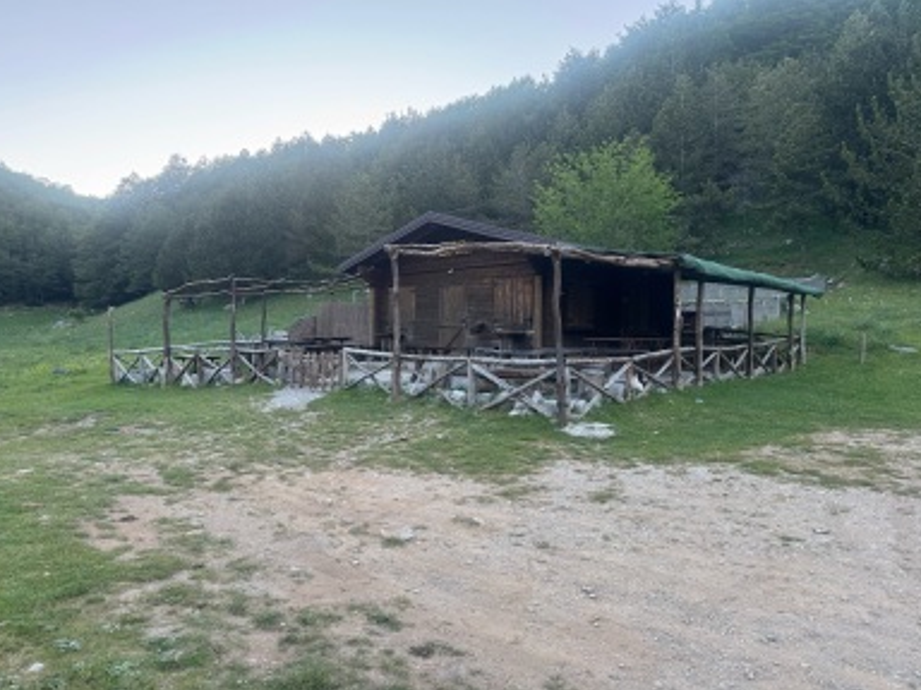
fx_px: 665
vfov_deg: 54.9
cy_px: 340
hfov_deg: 69.4
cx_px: 446
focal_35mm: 25
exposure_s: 1/121
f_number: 1.78
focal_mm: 6.76
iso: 100
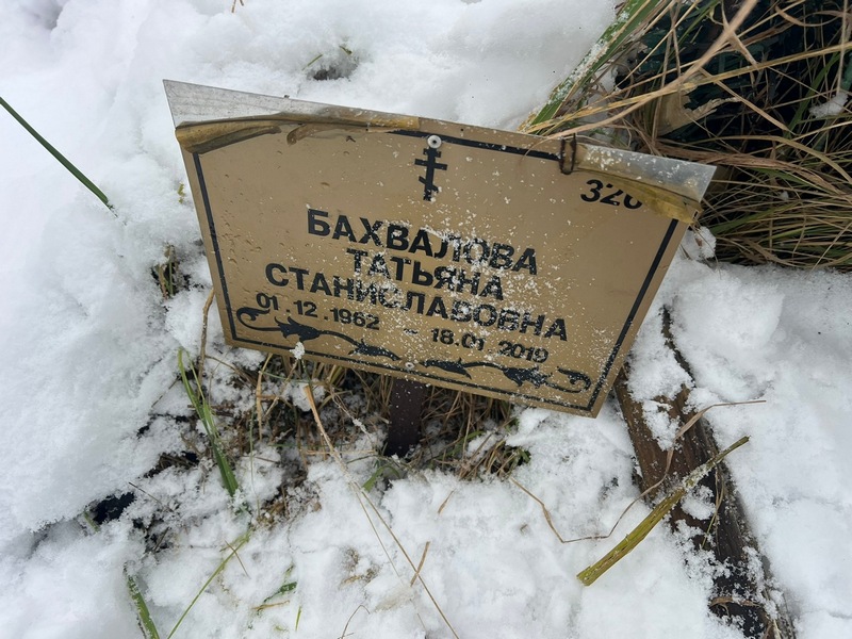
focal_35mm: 26
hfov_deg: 67.3
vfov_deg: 53.1
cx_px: 426
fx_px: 640
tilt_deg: -55.5
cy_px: 320
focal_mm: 5.7
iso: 40
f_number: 1.5
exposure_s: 1/255
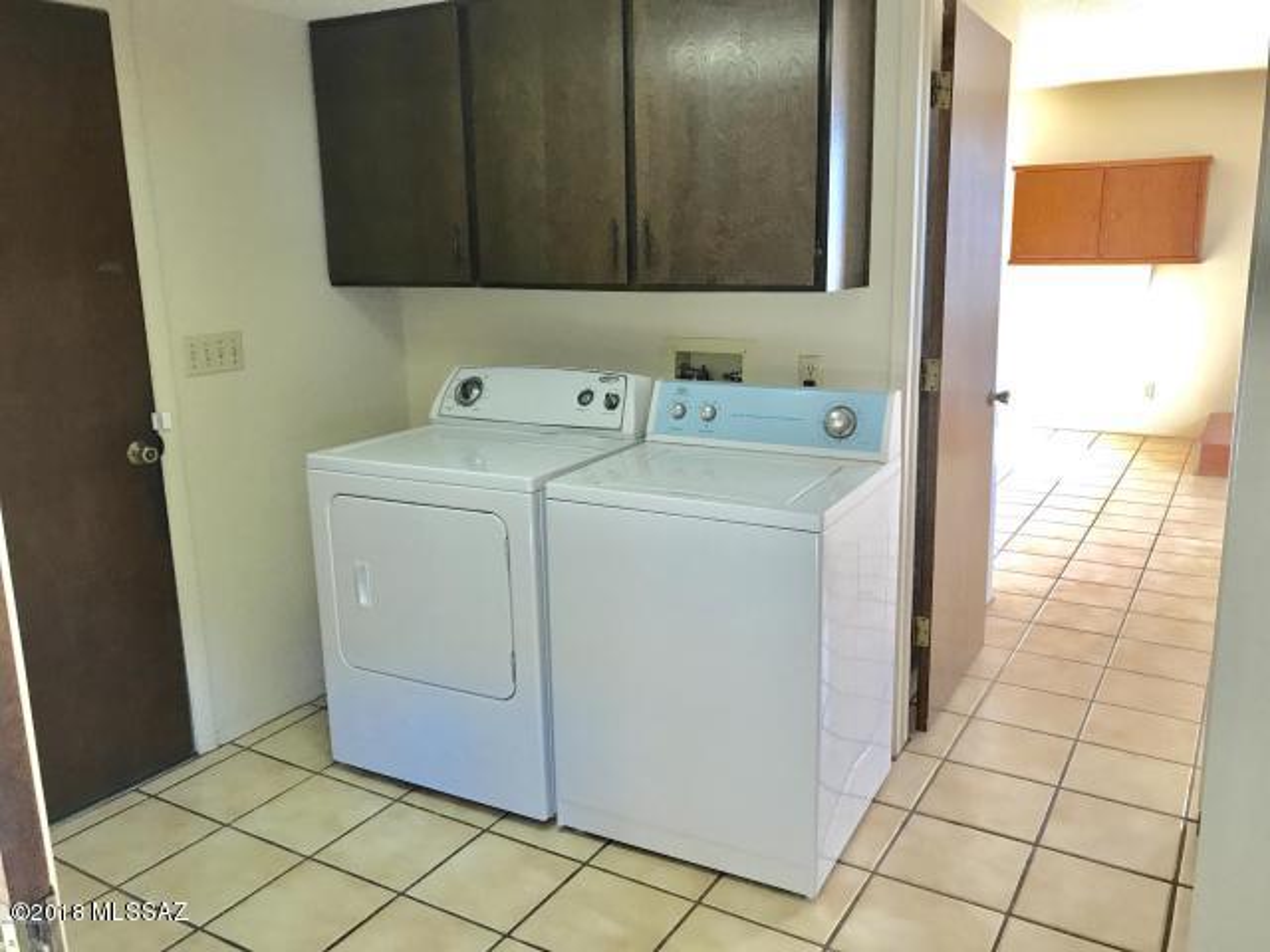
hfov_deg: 63.4
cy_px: 476
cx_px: 635
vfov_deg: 49.7
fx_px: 1027
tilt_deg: -14.7
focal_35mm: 28
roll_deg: +1.0
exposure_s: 1/30
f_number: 1.8
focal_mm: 3.99
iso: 25
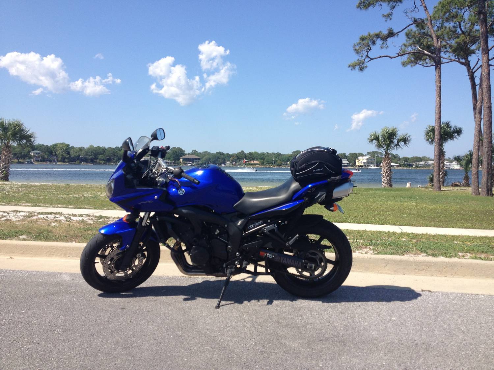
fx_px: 499
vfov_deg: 40.7
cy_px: 185
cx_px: 247
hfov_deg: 52.6
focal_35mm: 35
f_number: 2.4
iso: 50
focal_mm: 4.28
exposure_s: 1/1453
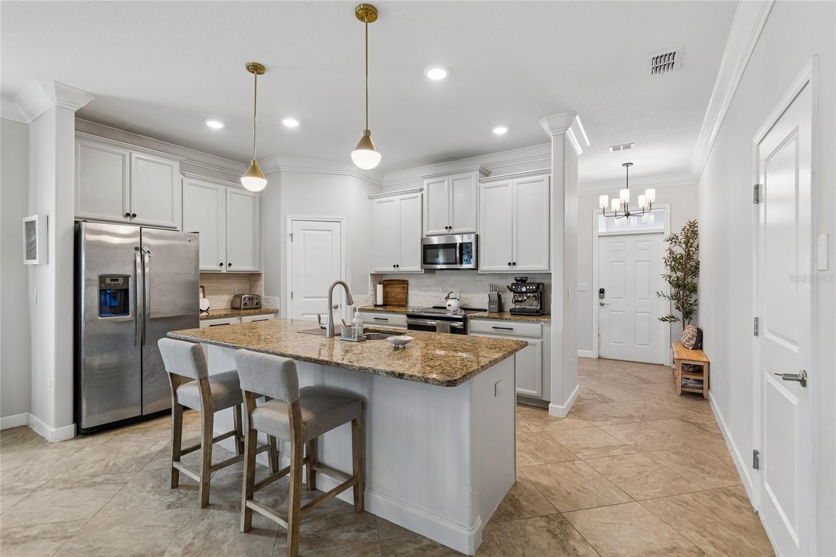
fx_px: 348
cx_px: 418
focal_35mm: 15
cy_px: 278
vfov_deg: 77.3
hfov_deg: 100.4
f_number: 7.1
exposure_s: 1/3.33
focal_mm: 10
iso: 100
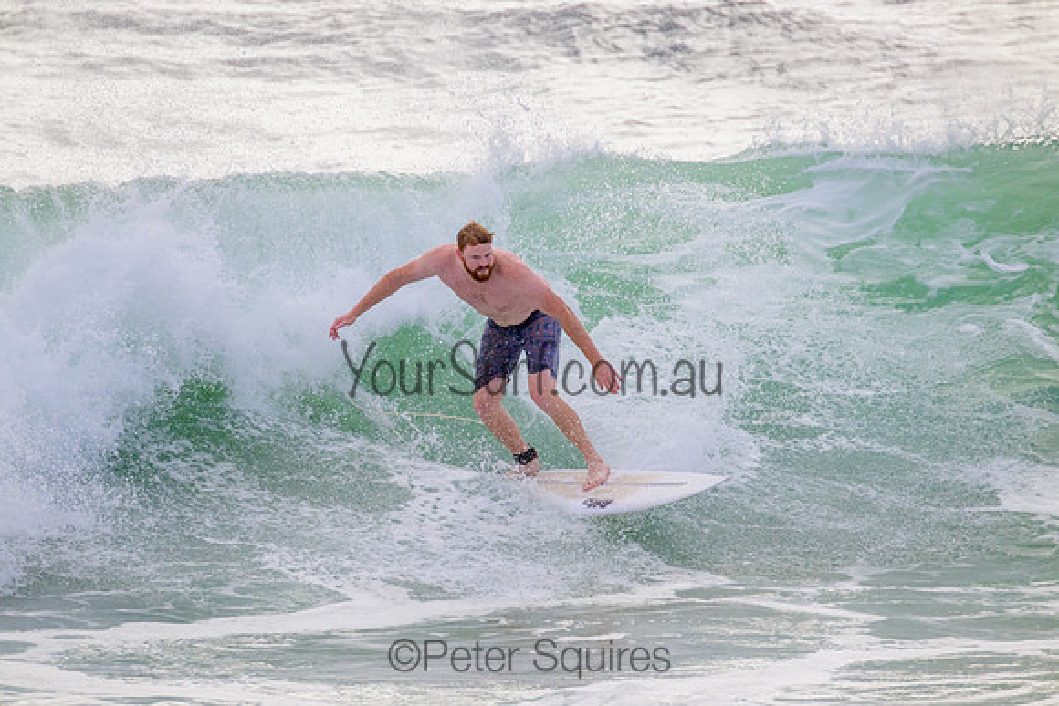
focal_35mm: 800
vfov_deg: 1.7
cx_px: 530
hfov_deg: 2.6
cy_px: 353
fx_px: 23538
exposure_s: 1/2000
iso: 1100
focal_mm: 800
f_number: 11
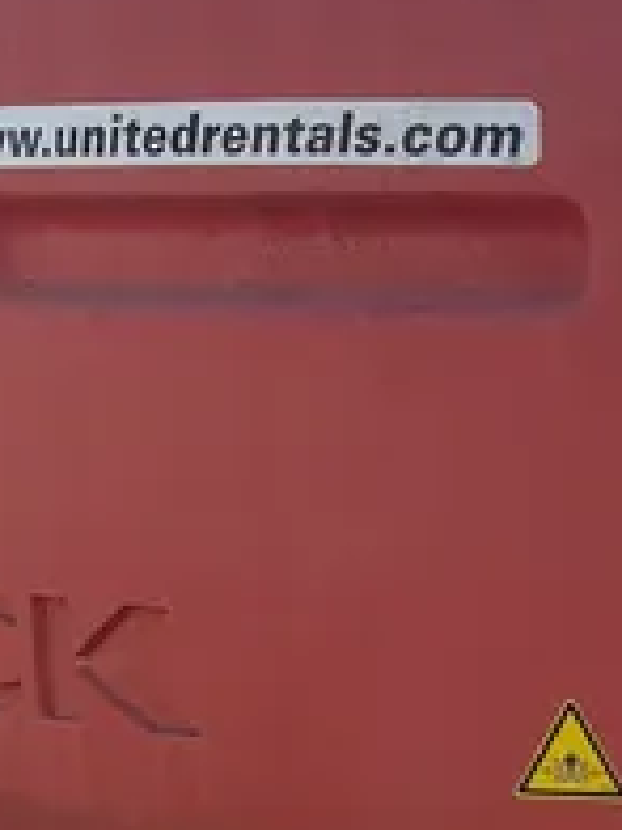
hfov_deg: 14.5
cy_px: 777
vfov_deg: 19.8
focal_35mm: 97
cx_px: 863
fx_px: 2324
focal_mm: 5.1
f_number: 1.6
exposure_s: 1/1776
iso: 50
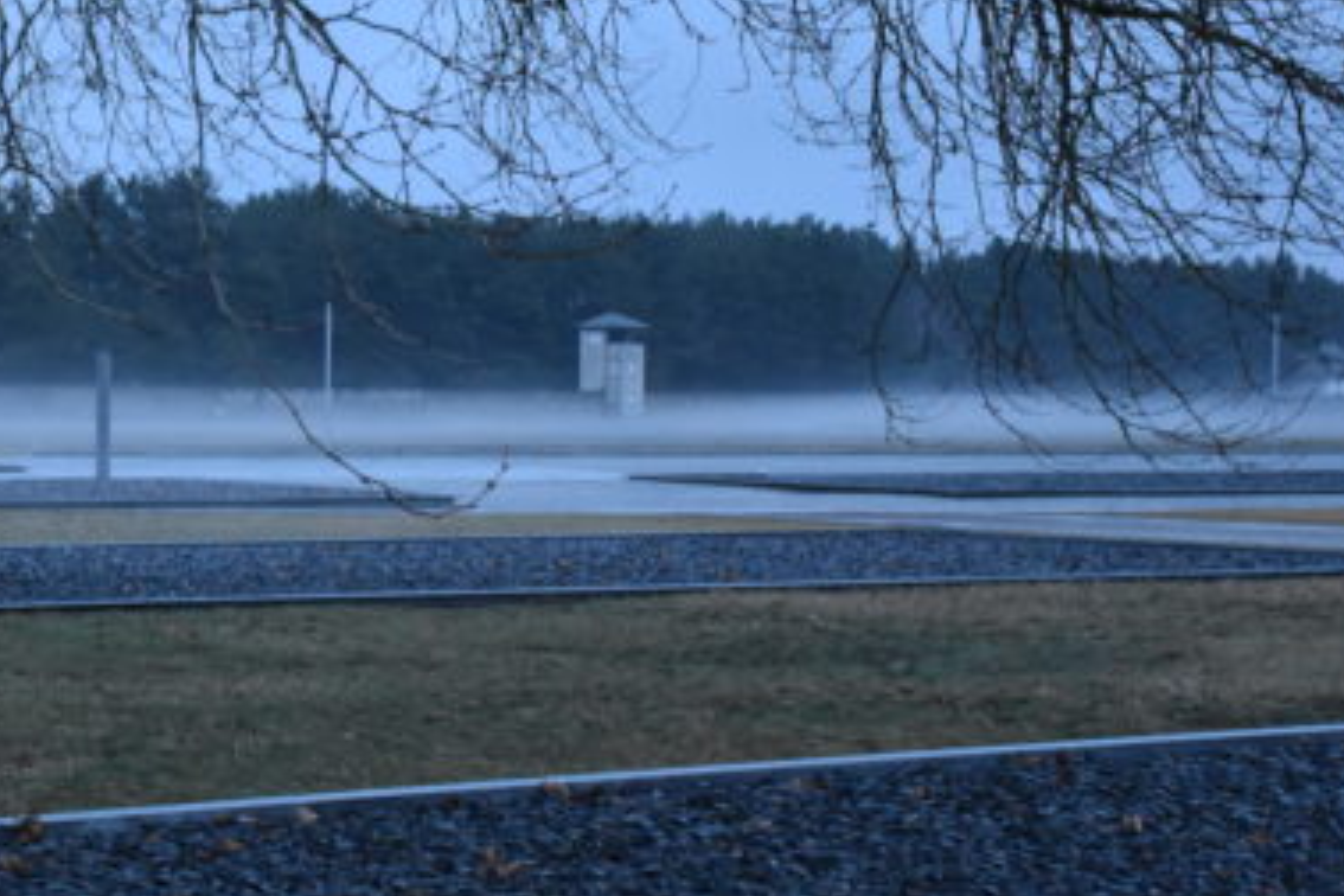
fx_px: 3322
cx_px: 139
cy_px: 450
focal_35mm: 89
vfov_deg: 15.4
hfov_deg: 22.3
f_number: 4
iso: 3200
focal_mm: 32
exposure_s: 1/15
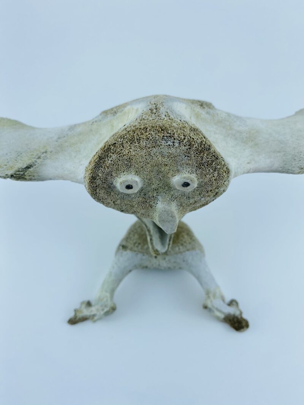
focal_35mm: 26
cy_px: 202
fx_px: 305
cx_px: 152
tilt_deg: -64.6
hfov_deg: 53.1
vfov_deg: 67.3
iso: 32
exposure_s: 1/767
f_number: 1.8
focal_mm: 4.25
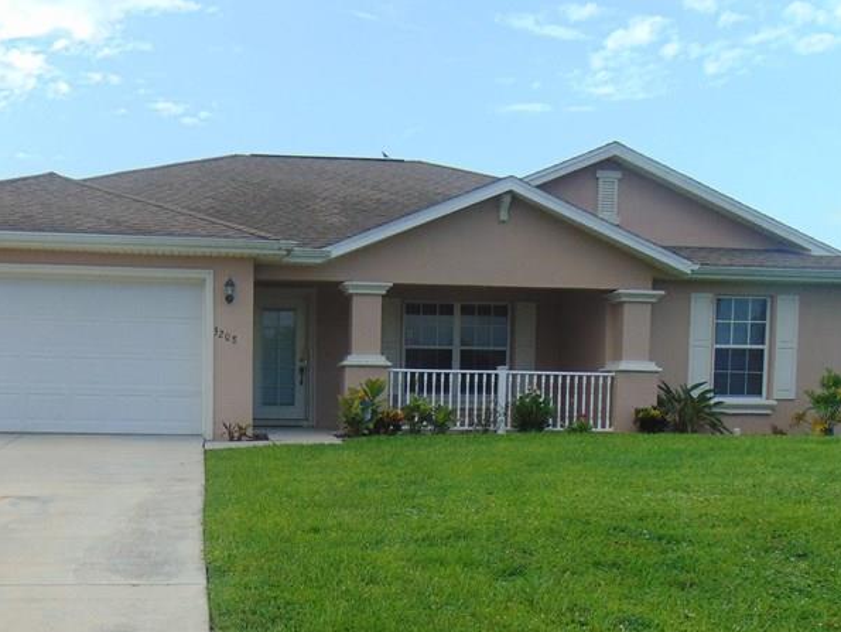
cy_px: 496
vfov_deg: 32.8
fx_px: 1045
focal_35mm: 43
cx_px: 314
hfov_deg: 43.5
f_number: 3
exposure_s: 1/500
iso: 80
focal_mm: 4.5
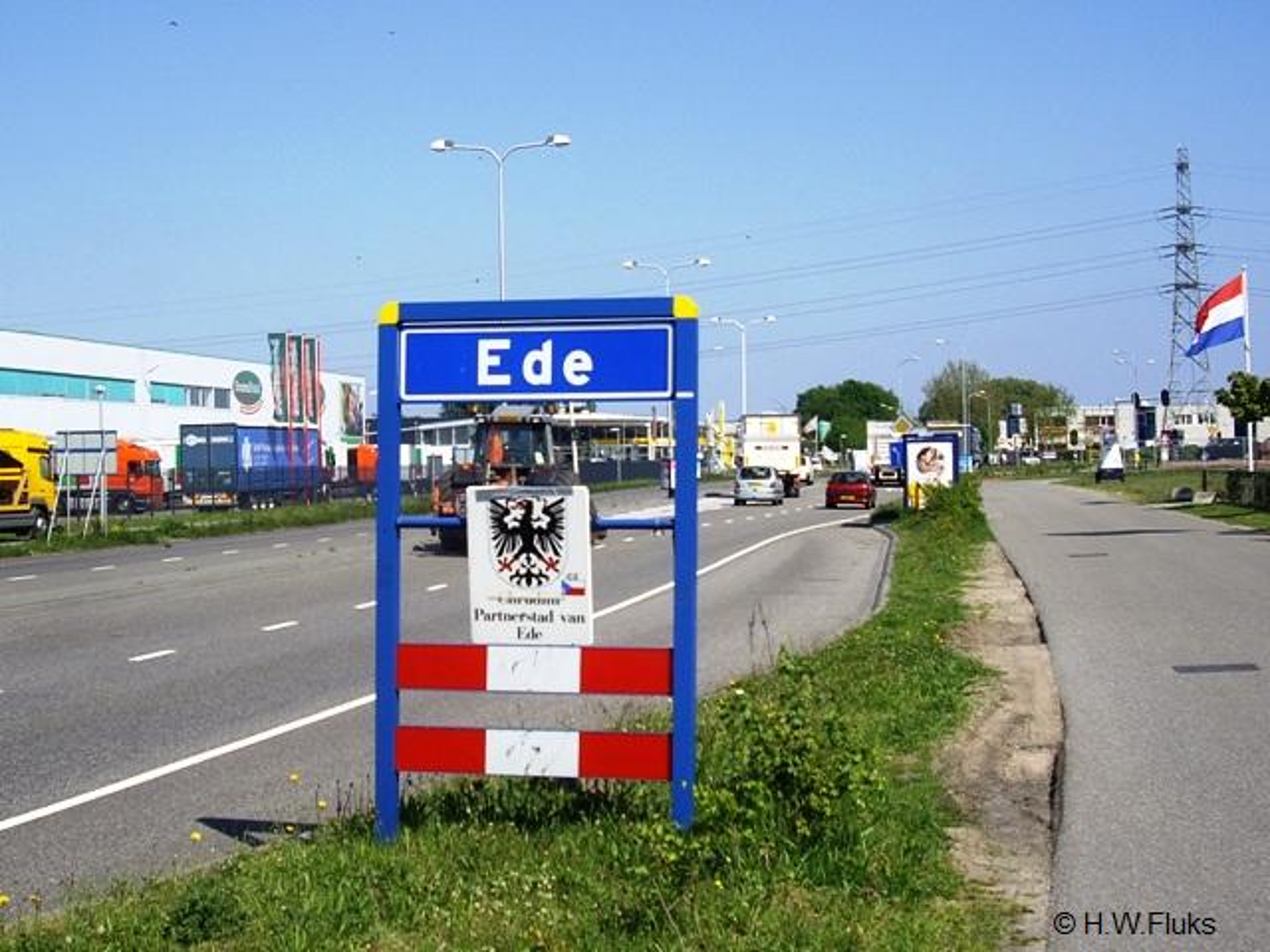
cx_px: 635
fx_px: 1394
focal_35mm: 38
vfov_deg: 37.7
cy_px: 476
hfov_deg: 49.0
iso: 64
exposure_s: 1/125
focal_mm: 7.9
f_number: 8
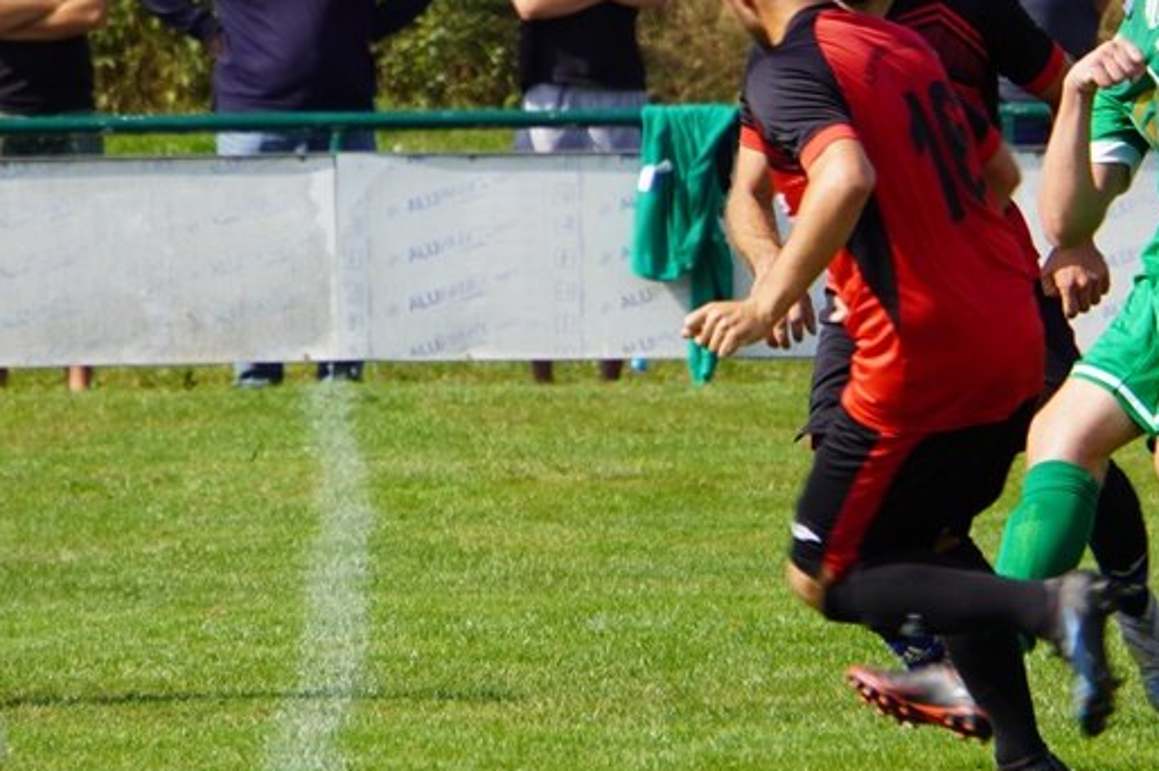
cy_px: 246
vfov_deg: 2.0
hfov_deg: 2.9
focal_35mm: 701
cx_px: 918
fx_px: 22553
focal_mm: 200
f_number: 6.3
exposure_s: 1/320
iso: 100
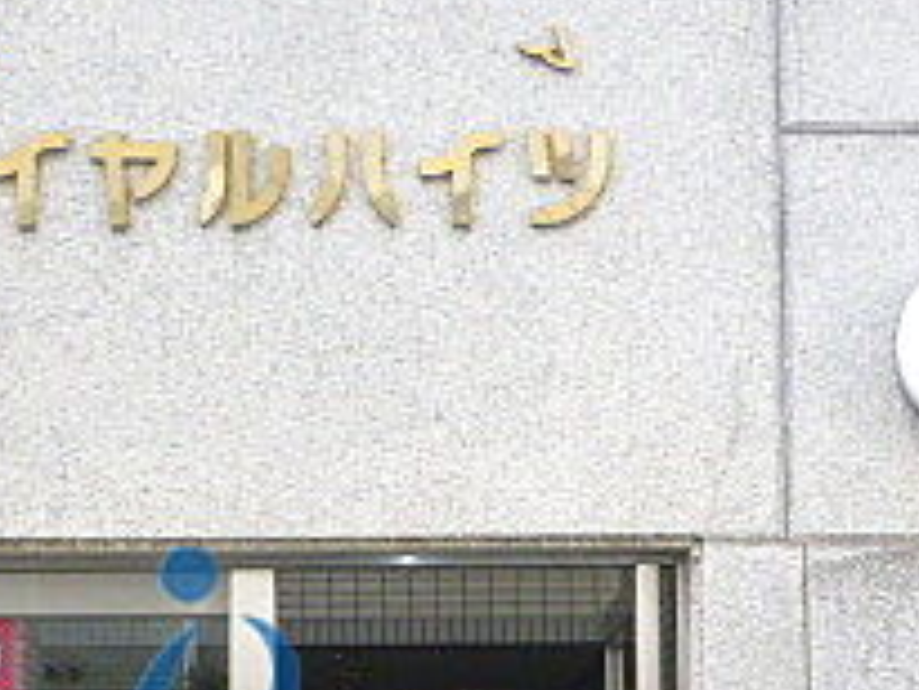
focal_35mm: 78
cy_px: 726
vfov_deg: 18.3
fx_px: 2072
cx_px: 444
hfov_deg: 25.0
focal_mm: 4.5
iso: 200
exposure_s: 1/250
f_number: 3.2
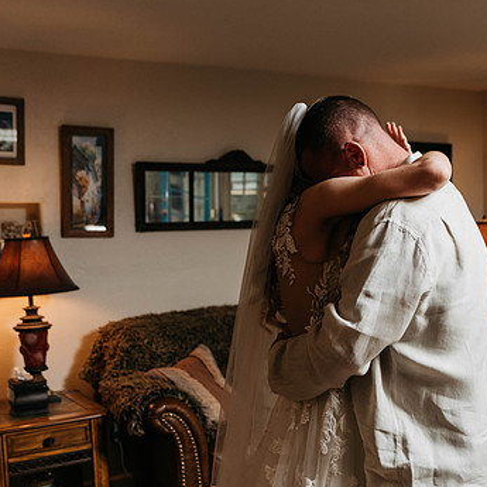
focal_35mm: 50
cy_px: 266
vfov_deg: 34.0
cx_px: 340
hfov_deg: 33.6
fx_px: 796
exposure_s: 1/400
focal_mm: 35
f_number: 2.8
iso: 1000
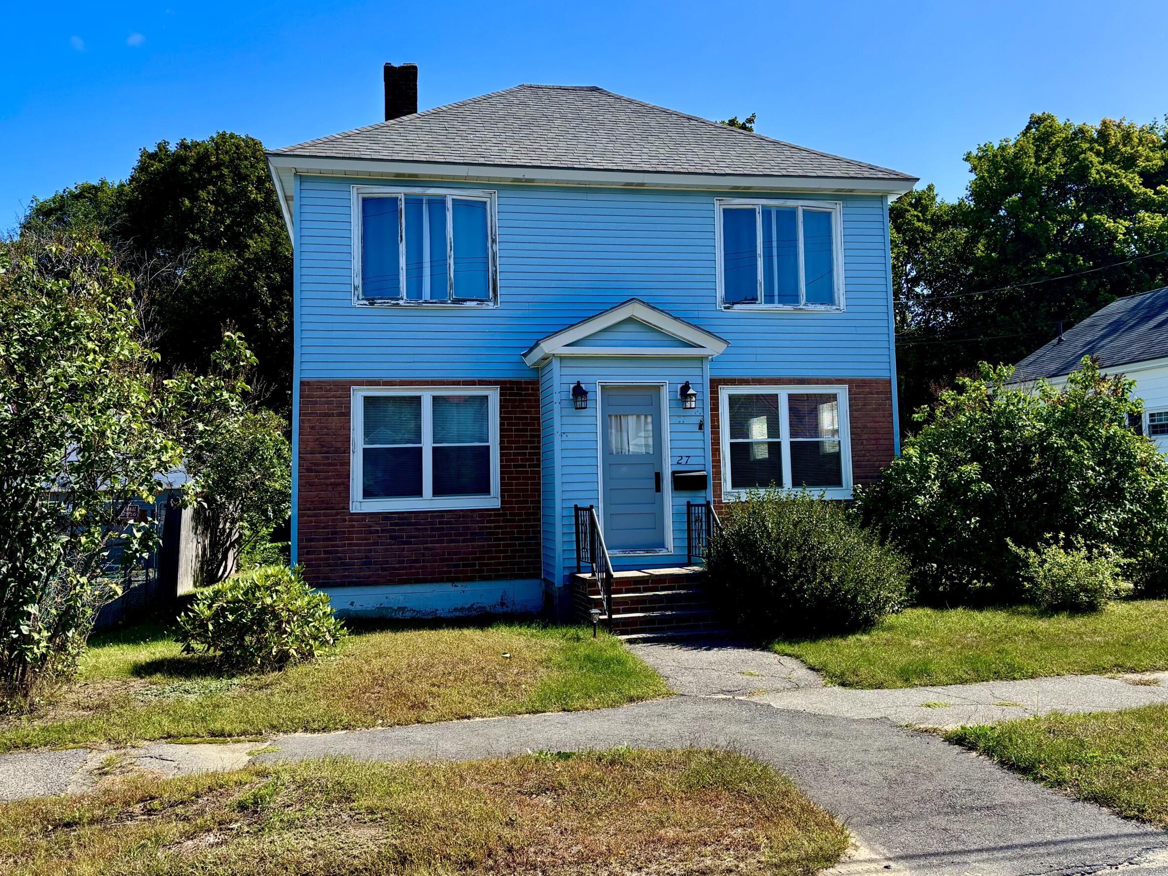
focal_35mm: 33
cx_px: 618
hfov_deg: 55.3
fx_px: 1113
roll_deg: +0.8
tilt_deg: +4.9
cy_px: 376
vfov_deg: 42.8
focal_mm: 5.96
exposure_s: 1/2024
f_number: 1.6
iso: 50
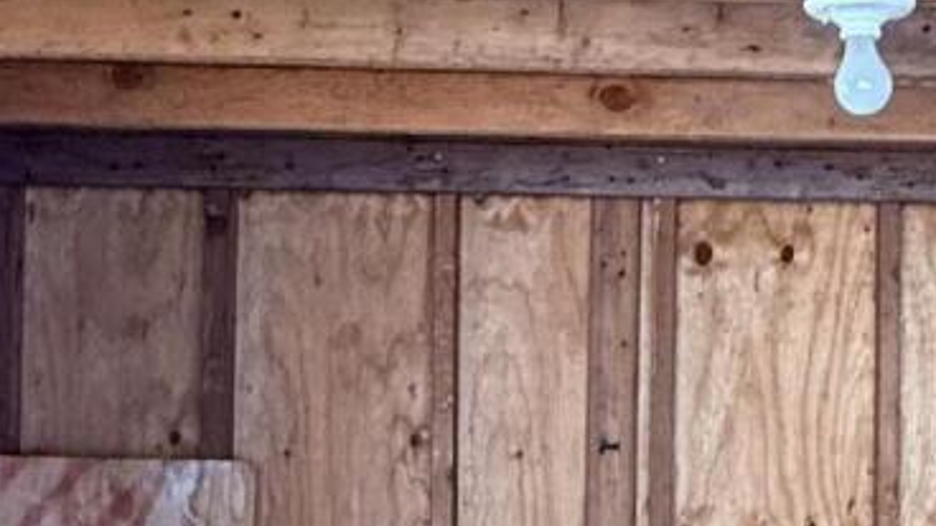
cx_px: 768
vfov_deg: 14.5
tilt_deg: +1.1
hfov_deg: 25.1
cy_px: 414
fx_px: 2060
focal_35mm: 83
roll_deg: -1.1
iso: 400
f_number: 2.2
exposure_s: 1/90
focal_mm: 2.22
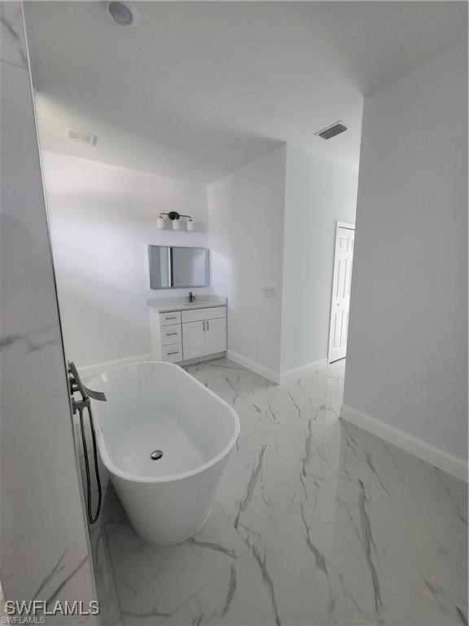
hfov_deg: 89.9
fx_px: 235
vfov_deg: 106.2
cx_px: 234
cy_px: 313
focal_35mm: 13
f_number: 2.2
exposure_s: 1/60
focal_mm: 1.74
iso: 200
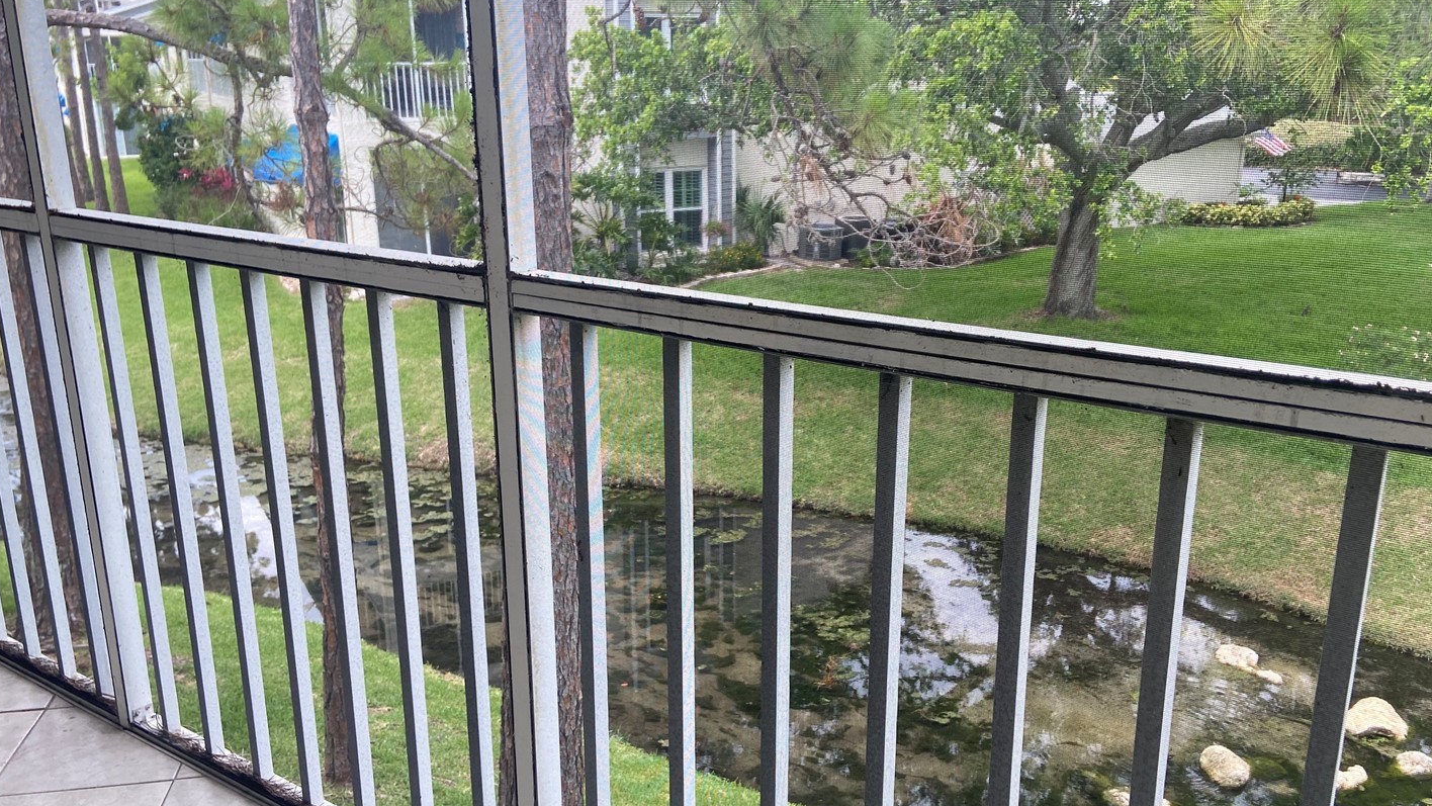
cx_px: 736
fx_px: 1215
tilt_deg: -18.3
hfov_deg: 61.0
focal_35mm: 32
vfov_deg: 36.6
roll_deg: -0.4
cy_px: 450
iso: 32
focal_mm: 4.25
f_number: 1.8
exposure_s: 1/285
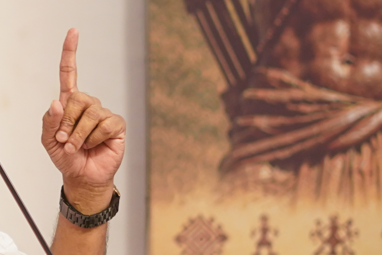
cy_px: 129
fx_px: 2483
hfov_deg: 8.7
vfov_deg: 5.9
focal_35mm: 234
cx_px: -100
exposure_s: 1/125
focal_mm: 50
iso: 1000
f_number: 1.8
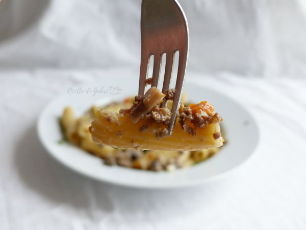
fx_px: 539
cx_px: 153
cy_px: 115
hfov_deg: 31.7
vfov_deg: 24.0
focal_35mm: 61
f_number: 2.8
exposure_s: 1/100
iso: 100
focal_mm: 10.9
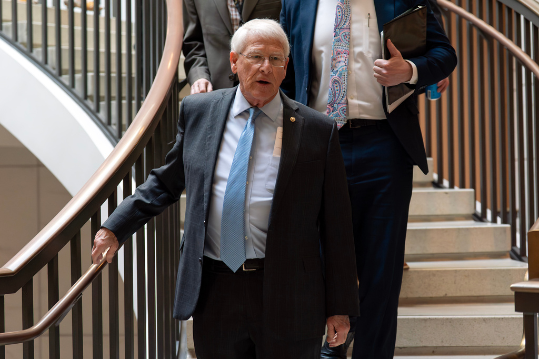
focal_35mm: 70
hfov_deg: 28.9
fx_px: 1048
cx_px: 270
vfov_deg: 19.4
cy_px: 180
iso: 1250
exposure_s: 1/400
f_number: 3.2
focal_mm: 70
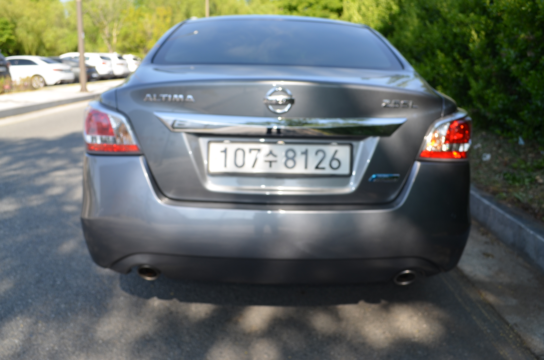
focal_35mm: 30
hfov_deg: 62.0
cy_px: 180
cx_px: 272
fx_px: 452
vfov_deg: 43.4
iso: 100
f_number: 7.1
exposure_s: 1/200
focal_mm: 20
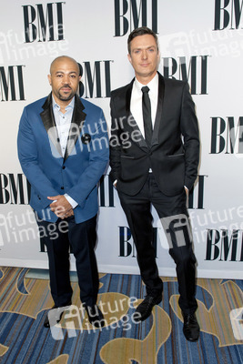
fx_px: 243
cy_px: 182
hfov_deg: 53.2
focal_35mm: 24
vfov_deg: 73.7
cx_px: 122
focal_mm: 24
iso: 500
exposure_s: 1/400
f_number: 4
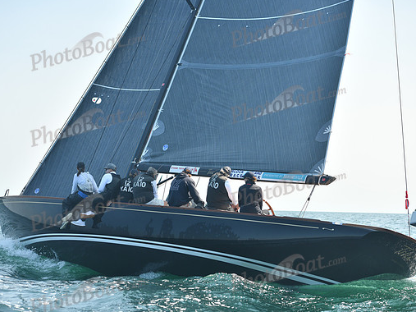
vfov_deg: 19.1
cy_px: 156
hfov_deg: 25.3
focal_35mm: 77
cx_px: 189
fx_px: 925
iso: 320
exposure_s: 1/640
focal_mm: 70
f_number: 4
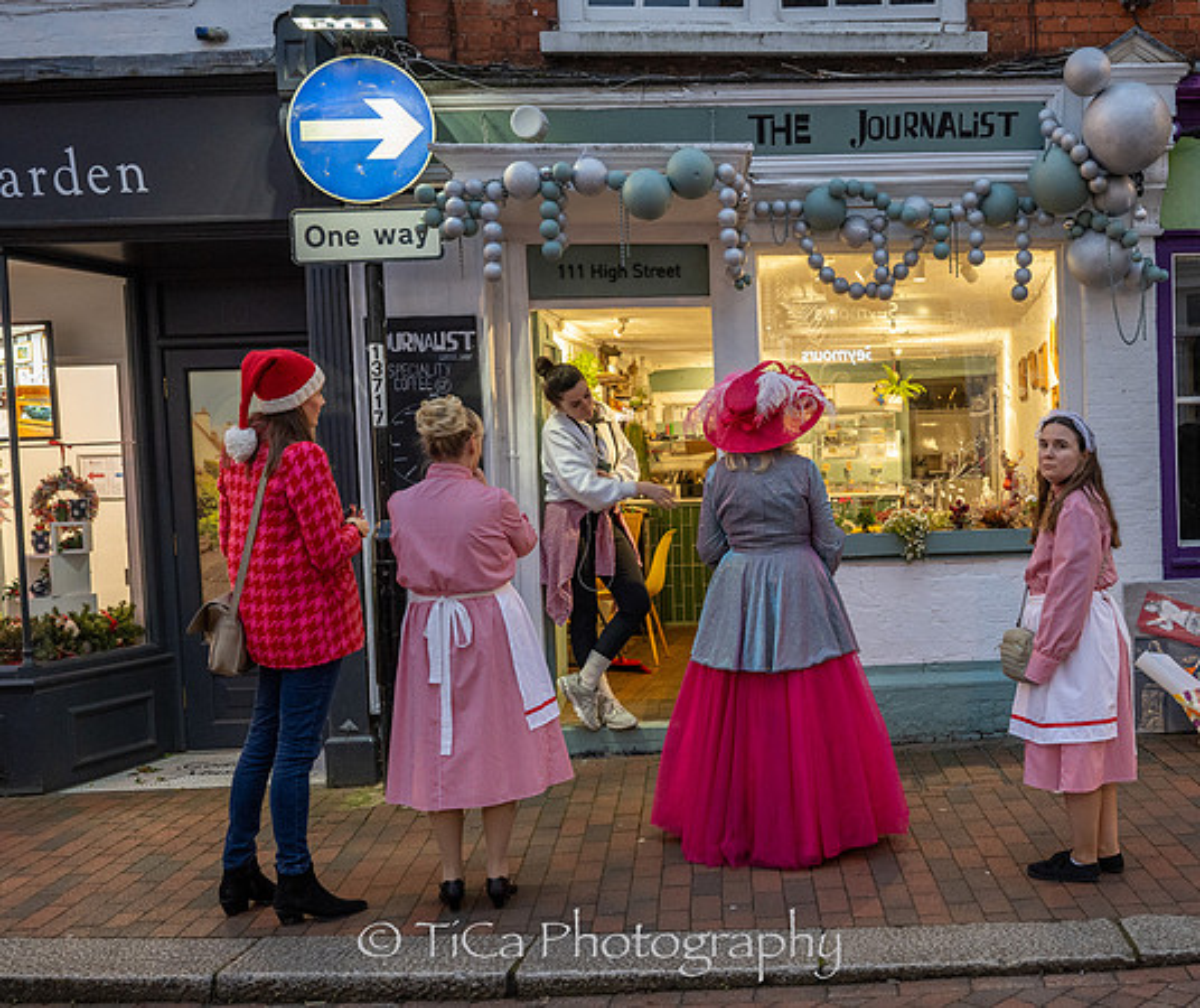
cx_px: 824
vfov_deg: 42.1
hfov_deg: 48.2
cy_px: 556
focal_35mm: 36
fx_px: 1309
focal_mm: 24
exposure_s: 1/40
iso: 800
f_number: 4.5
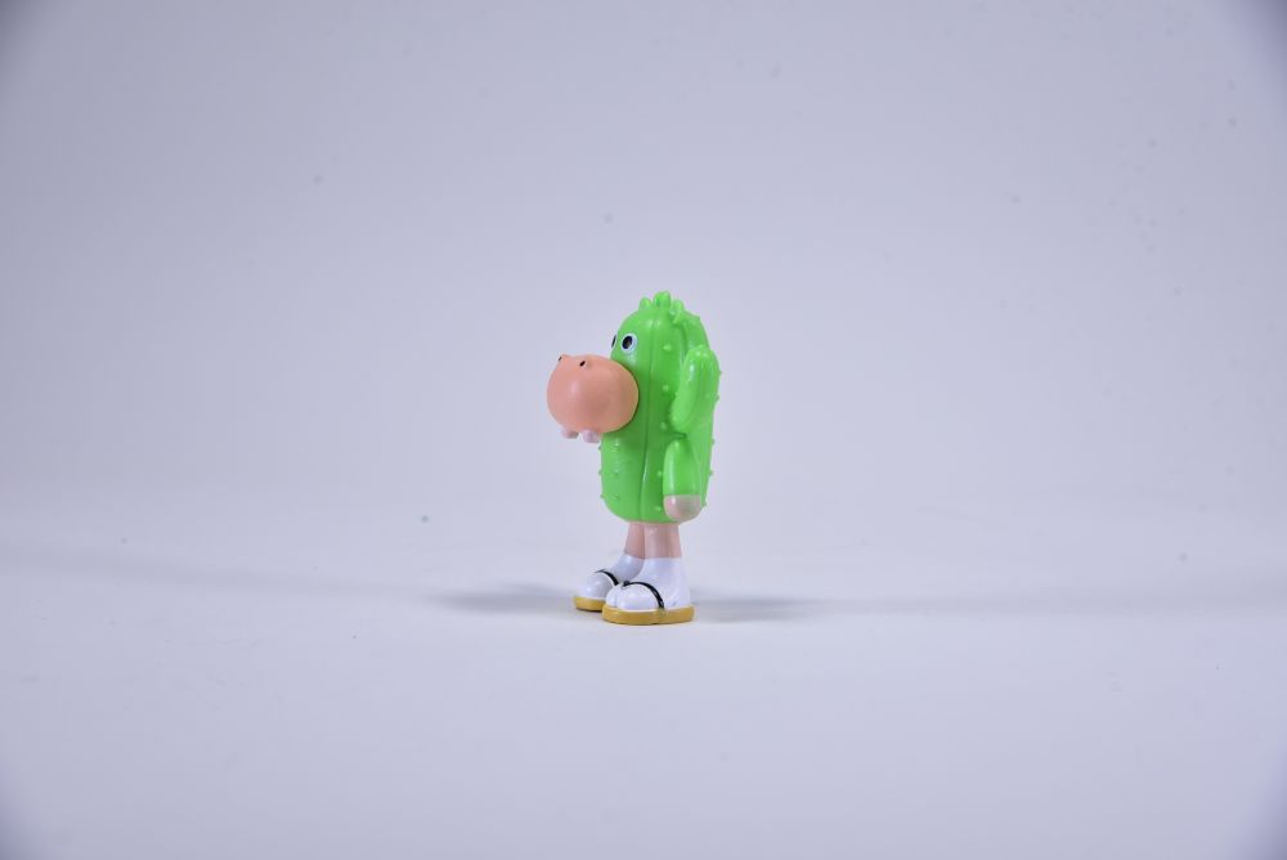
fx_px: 3040
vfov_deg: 16.1
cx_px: 644
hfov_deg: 23.9
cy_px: 430
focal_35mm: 85
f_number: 9
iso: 400
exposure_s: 1/160
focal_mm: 85
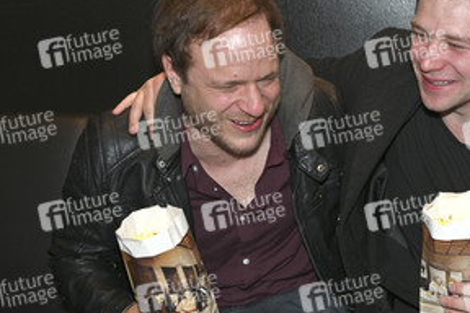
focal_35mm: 72
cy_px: 171
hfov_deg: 27.6
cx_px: 363
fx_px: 940
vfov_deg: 18.9
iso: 1000
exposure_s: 1/125
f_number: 5.3
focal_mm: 46
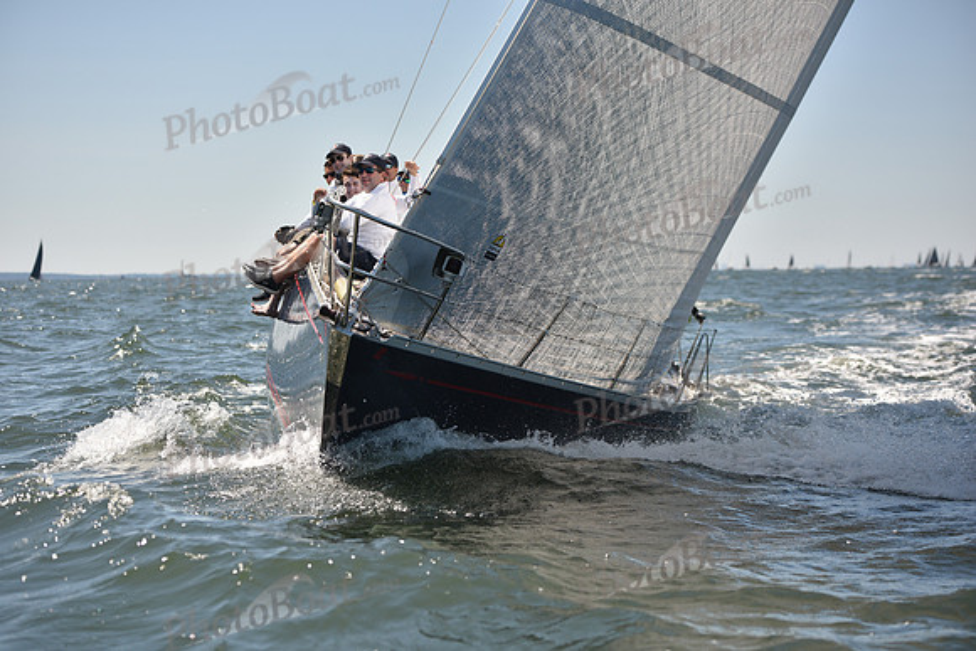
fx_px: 2305
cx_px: 488
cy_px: 326
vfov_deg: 16.1
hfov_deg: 23.9
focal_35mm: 85
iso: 250
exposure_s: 1/1250
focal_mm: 85
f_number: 3.5
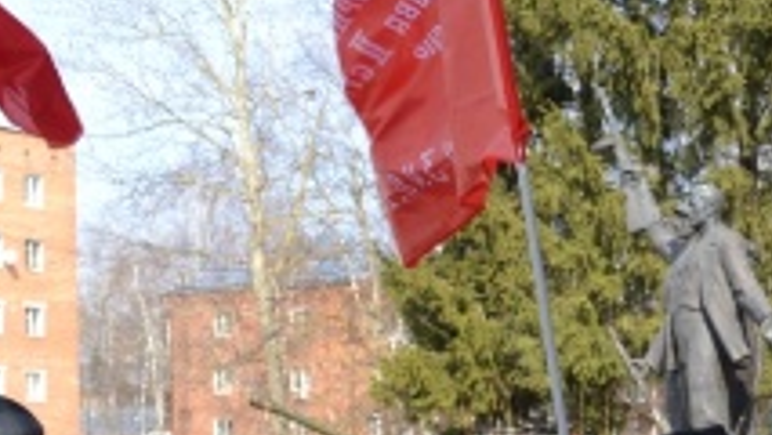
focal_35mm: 111
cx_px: 602
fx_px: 2273
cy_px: 520
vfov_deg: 10.7
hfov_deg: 19.1
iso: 100
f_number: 4.8
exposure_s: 1/200
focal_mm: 30
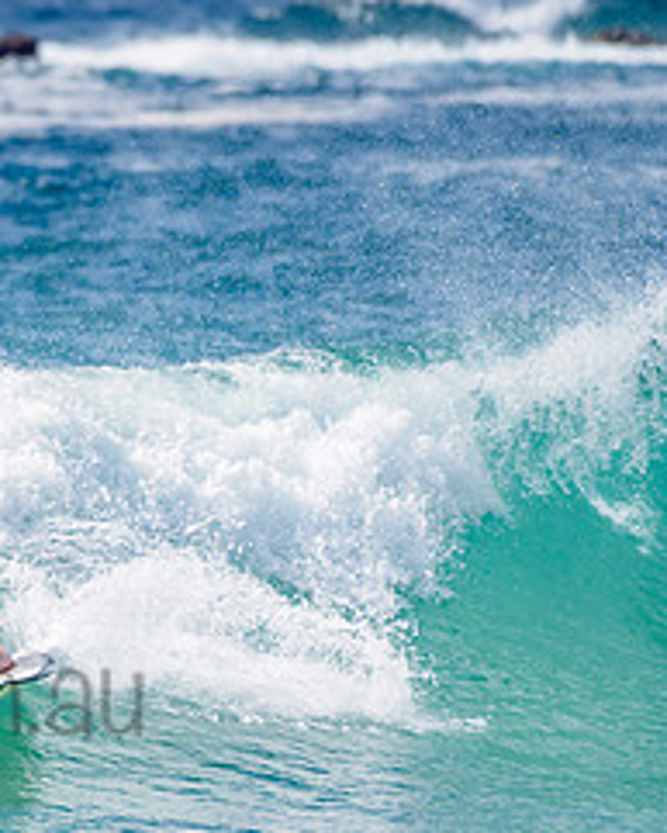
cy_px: 555
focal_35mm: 1383
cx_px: -301
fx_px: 34105
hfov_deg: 1.1
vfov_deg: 1.4
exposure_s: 1/2000
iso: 125
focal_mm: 500
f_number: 5.6
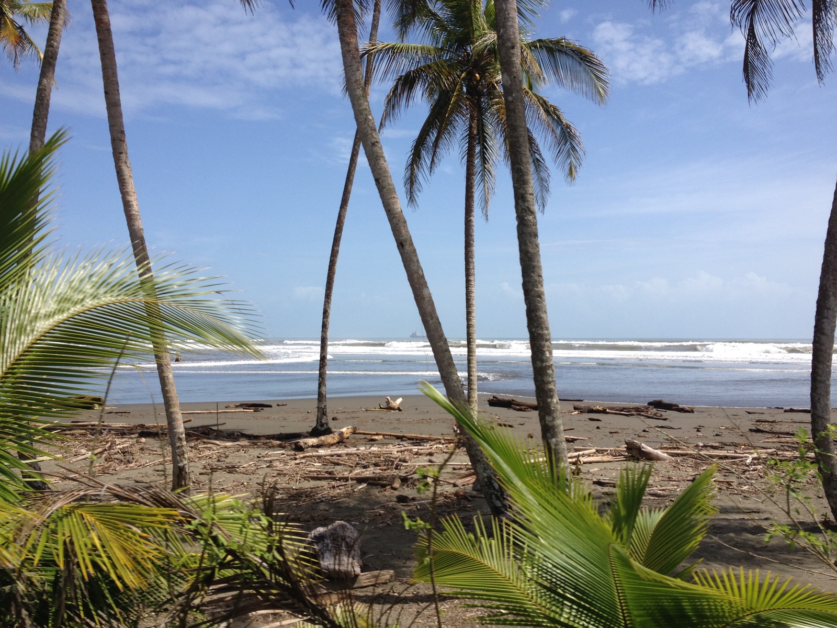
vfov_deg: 40.7
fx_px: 846
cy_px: 314
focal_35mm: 35
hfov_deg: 52.6
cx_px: 418
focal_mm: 4.28
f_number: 2.4
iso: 50
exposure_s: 1/1905
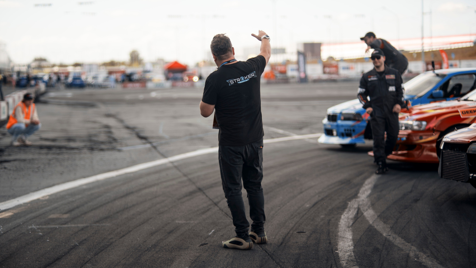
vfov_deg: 13.6
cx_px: 238
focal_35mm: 89
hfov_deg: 23.9
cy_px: 134
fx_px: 1124
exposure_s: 1/200
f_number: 1.8
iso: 100
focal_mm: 85
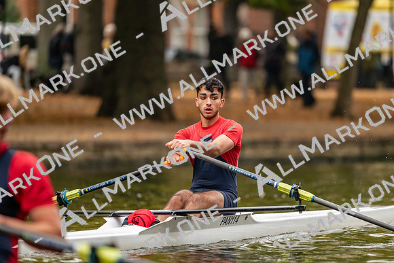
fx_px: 4379
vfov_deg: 3.4
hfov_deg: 5.2
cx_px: 197
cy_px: 132
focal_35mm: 400
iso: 2800
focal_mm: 400
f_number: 4.5
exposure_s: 1/2500
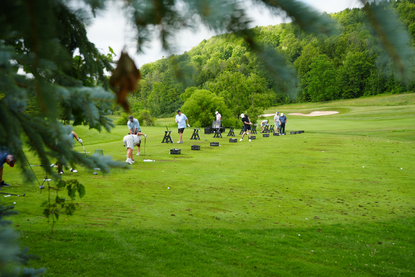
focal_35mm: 48
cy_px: 138
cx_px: 208
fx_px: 553
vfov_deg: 28.1
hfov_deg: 41.1
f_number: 8
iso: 100
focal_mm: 48
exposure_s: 1/100
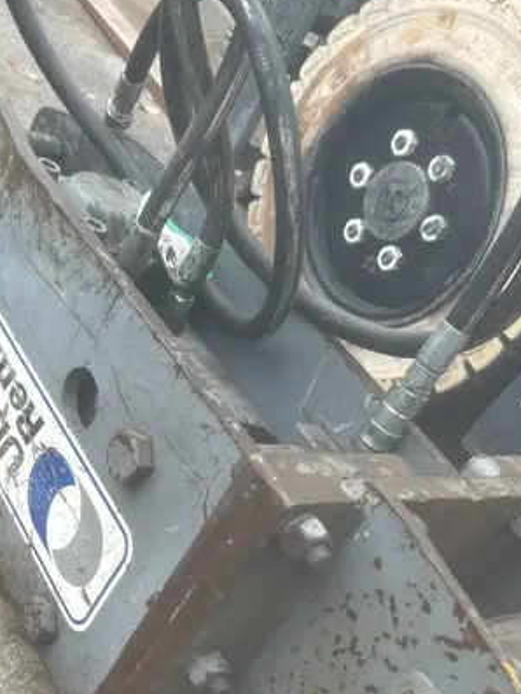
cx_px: 184
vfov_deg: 38.5
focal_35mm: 48
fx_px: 963
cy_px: 531
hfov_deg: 30.1
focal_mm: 5.7
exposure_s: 1/575
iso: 50
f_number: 1.5
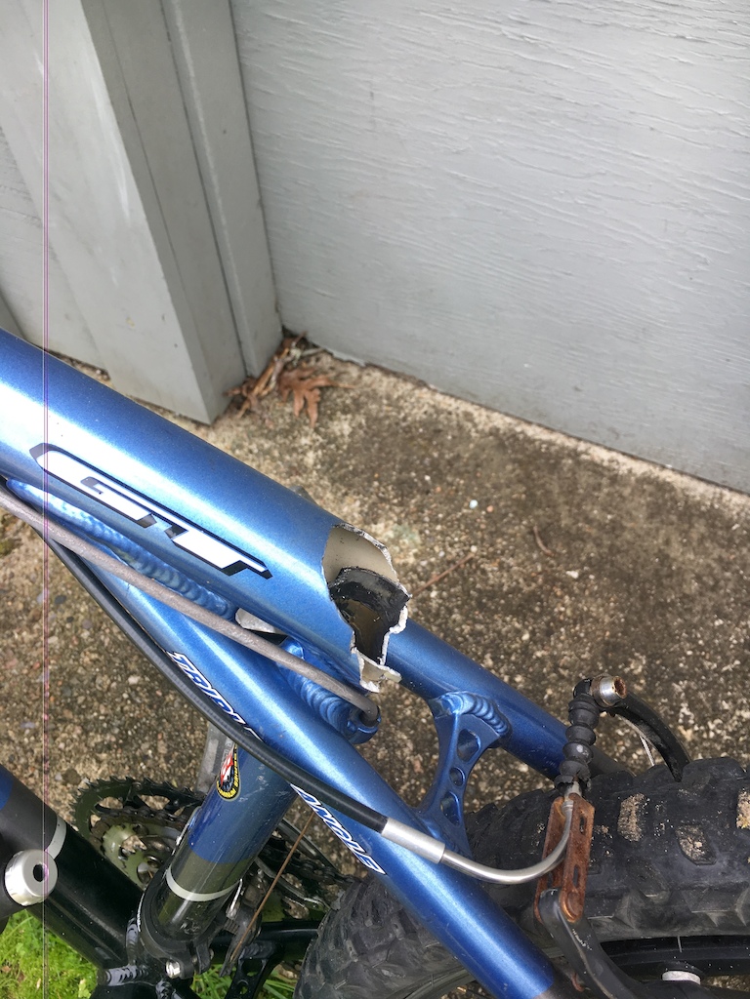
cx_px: 375
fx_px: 838
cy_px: 500
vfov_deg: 61.7
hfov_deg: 48.2
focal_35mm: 29
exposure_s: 1/120
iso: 25
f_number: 2.2
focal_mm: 4.15
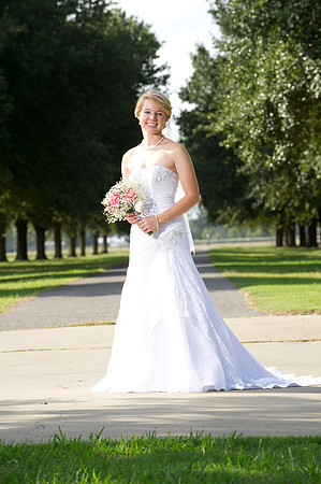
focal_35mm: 175
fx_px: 2346
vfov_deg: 11.8
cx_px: 160
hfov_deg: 7.8
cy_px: 242
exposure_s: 1/250
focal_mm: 175
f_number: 7.1
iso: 250
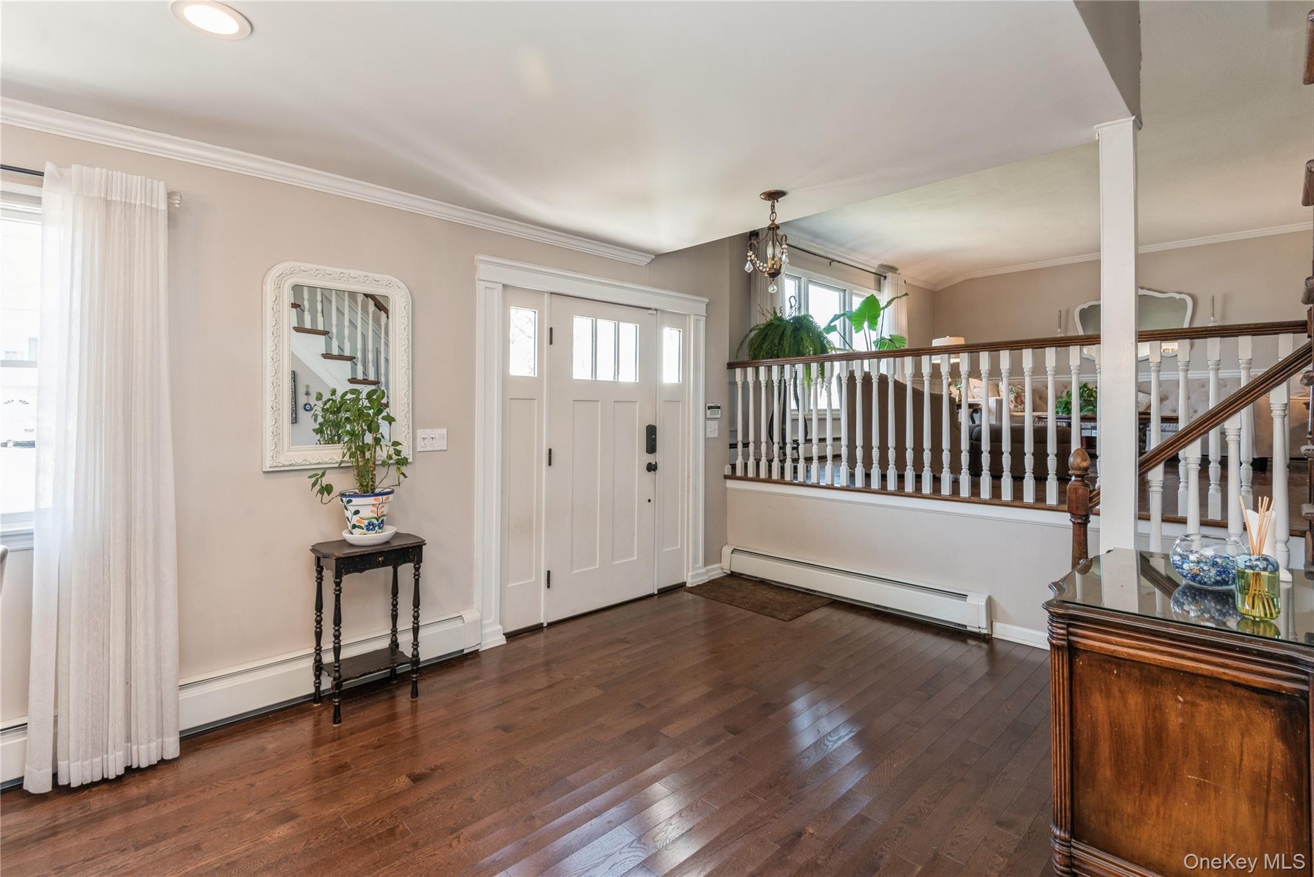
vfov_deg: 73.8
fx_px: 584
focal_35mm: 16
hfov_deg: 96.7
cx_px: 657
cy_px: 438
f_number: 9
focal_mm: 16
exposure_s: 1/4
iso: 200
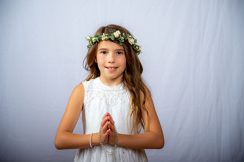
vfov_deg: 16.1
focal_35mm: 85
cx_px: 122
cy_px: 81
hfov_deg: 23.9
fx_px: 576
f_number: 5.6
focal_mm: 85
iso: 250
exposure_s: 1/200
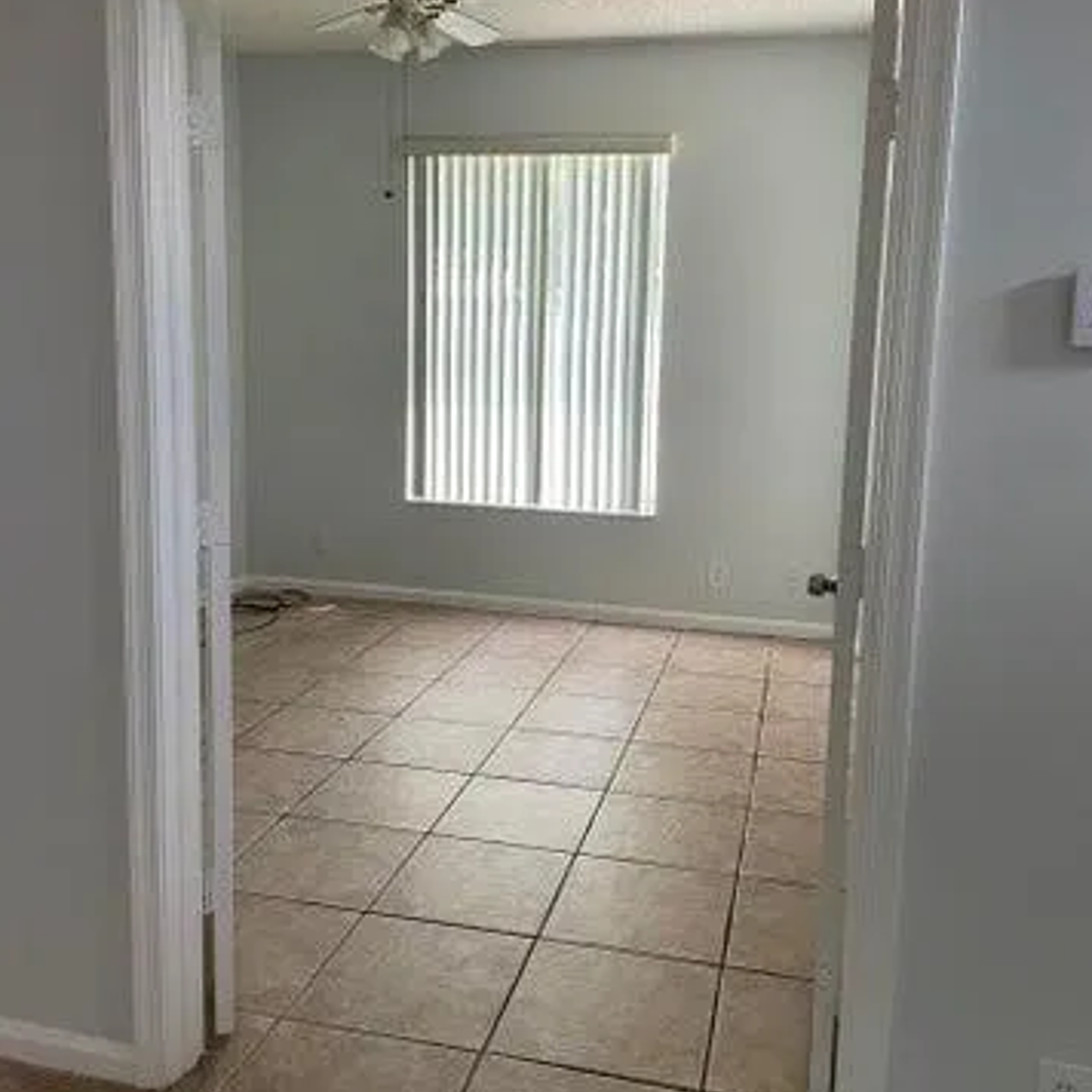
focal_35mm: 31
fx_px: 1106
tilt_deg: -7.8
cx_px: 549
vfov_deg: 52.4
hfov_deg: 52.5
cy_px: 475
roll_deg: -1.6
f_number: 1.6
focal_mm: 4.2
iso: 125
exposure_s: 1/69
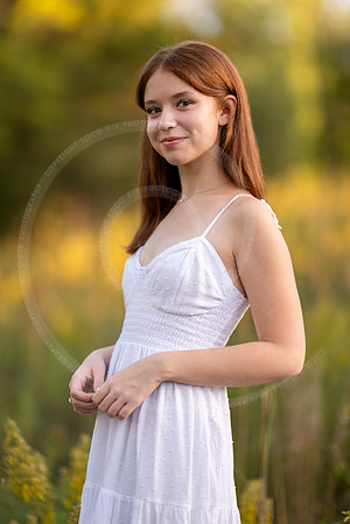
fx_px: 1239
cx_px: 175
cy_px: 262
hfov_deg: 16.1
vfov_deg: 23.9
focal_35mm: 85
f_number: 1.2
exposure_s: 1/1000
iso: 100
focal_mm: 85
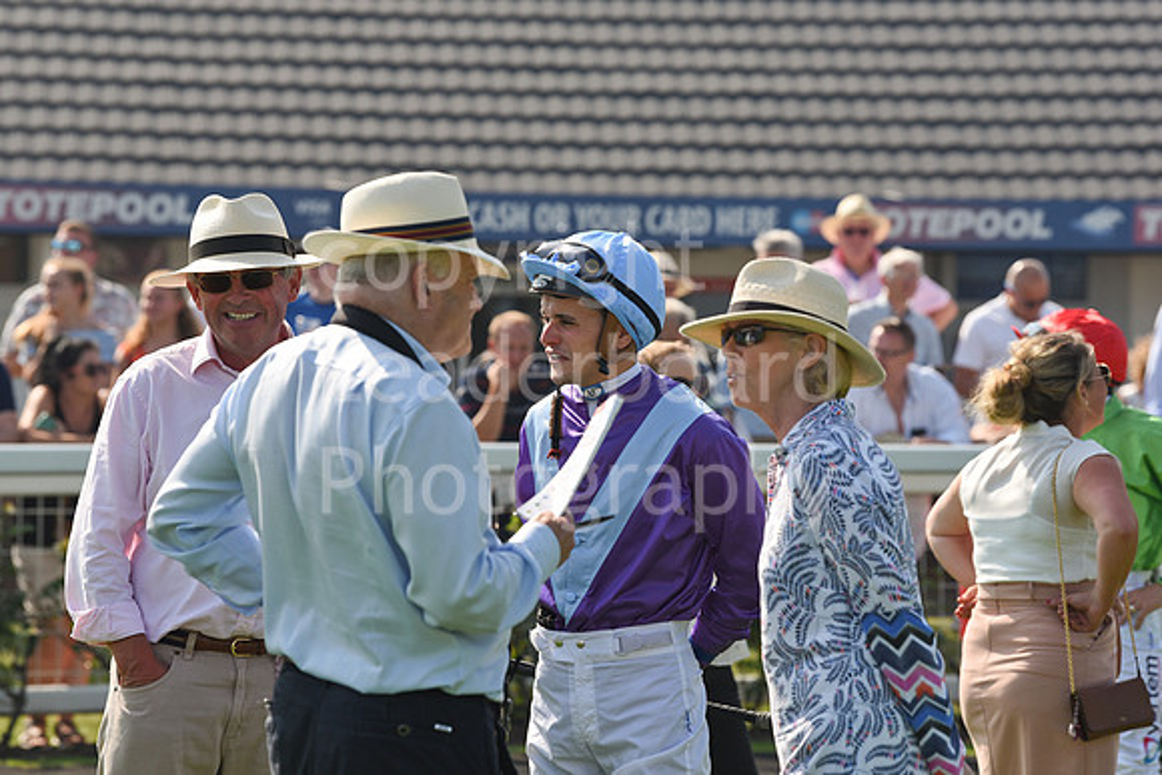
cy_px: 388
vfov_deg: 7.4
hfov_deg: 11.1
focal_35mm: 185
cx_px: 581
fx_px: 5973
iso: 400
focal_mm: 185
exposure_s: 1/1600
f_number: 6.3
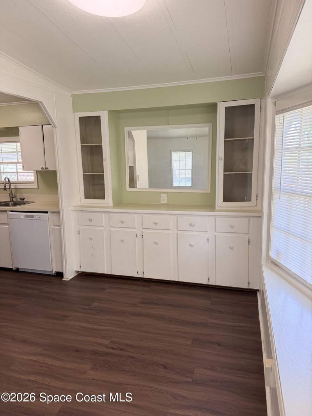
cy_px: 208
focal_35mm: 24
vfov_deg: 71.6
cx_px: 156
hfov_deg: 56.8
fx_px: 288
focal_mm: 6.76
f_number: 1.78
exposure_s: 1/136
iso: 160
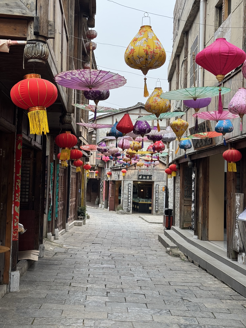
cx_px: 123
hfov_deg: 30.3
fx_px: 455
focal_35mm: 48
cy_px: 164
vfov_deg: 39.7
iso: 64
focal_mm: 6.76
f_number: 1.78
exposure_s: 1/121
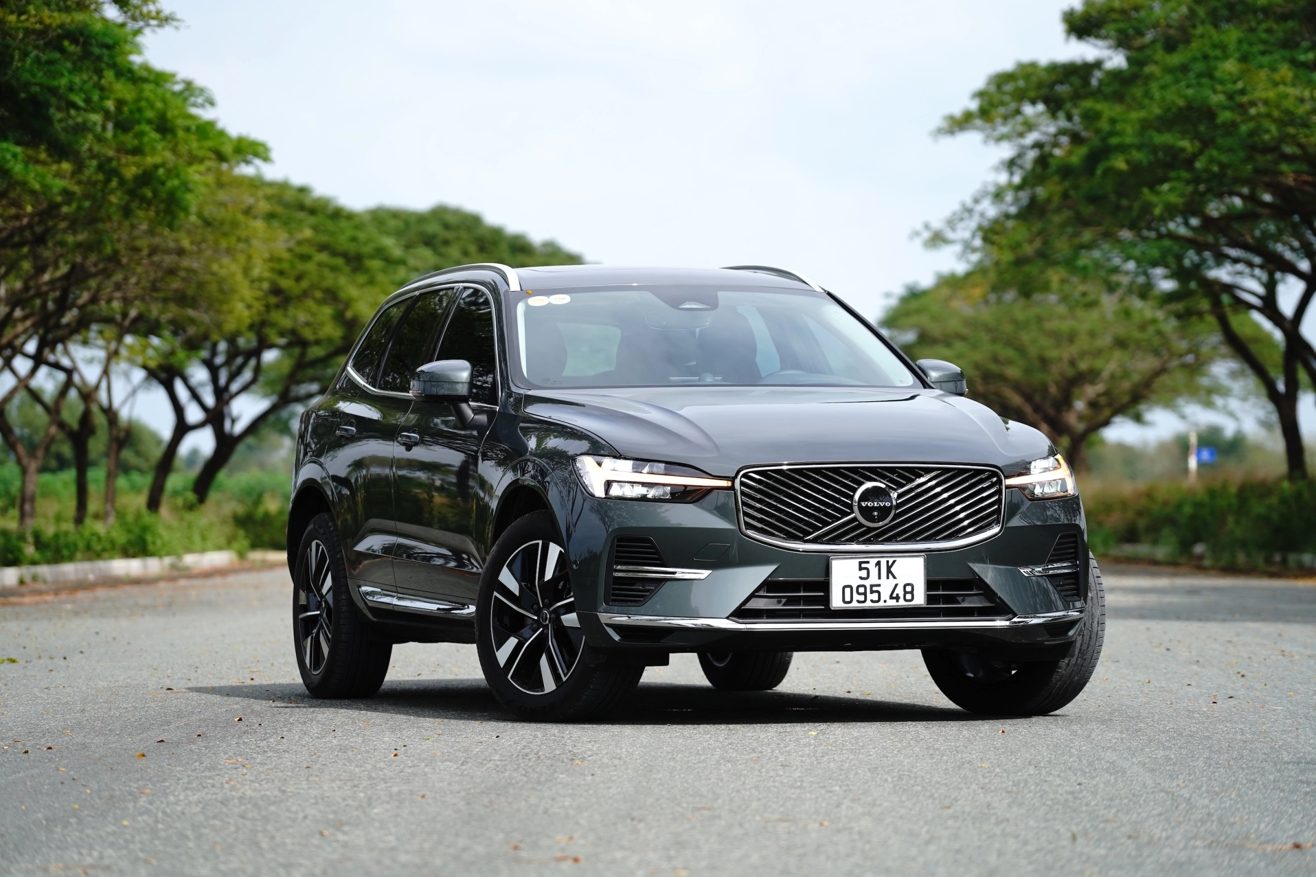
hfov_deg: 13.7
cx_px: 658
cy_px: 438
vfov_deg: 9.1
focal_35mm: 150
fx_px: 5483
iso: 250
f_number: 4
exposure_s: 1/1600
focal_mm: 150
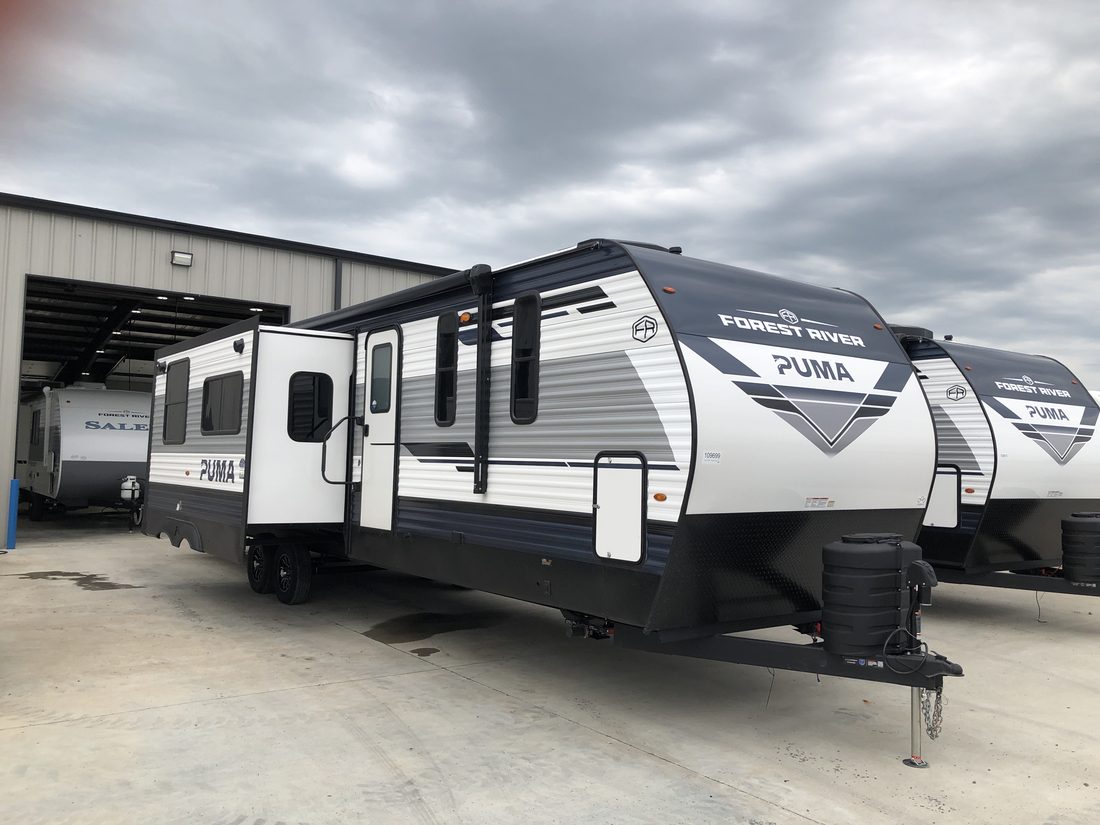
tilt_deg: +1.9
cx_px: 550
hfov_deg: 63.4
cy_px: 412
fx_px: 890
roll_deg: -0.8
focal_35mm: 28
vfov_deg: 49.7
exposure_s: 1/1656
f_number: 1.8
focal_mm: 3.99
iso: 20
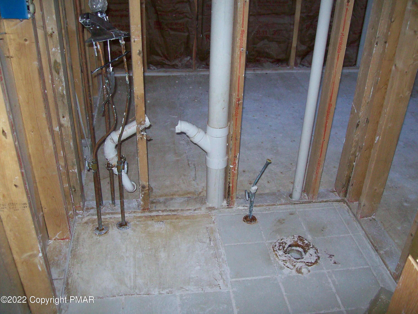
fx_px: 435
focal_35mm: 36
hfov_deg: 51.4
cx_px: 209
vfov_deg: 39.7
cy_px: 157
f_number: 2.7
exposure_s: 1/64
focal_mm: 6
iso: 200
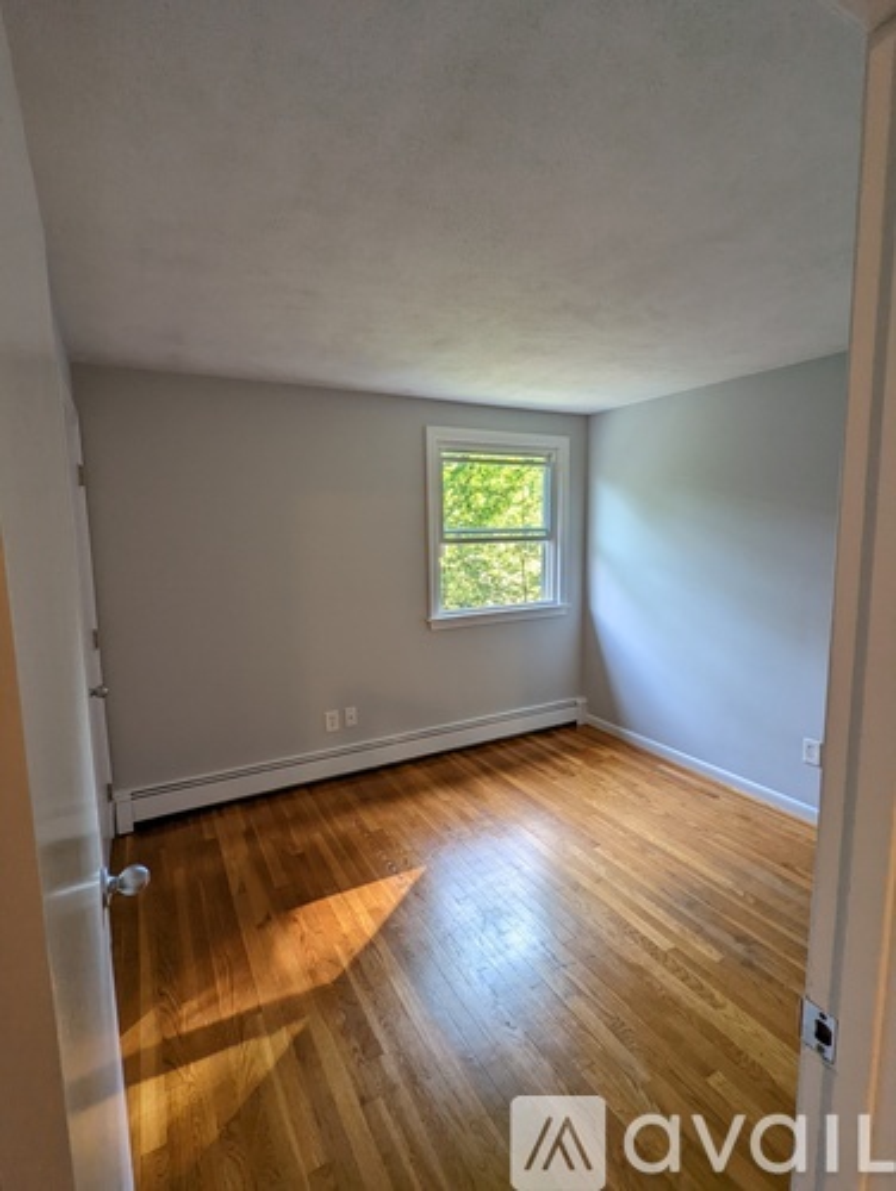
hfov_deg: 78.2
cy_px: 596
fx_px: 551
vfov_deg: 94.4
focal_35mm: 16
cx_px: 448
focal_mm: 2.35
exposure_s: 1/60.5
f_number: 2.2
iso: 87
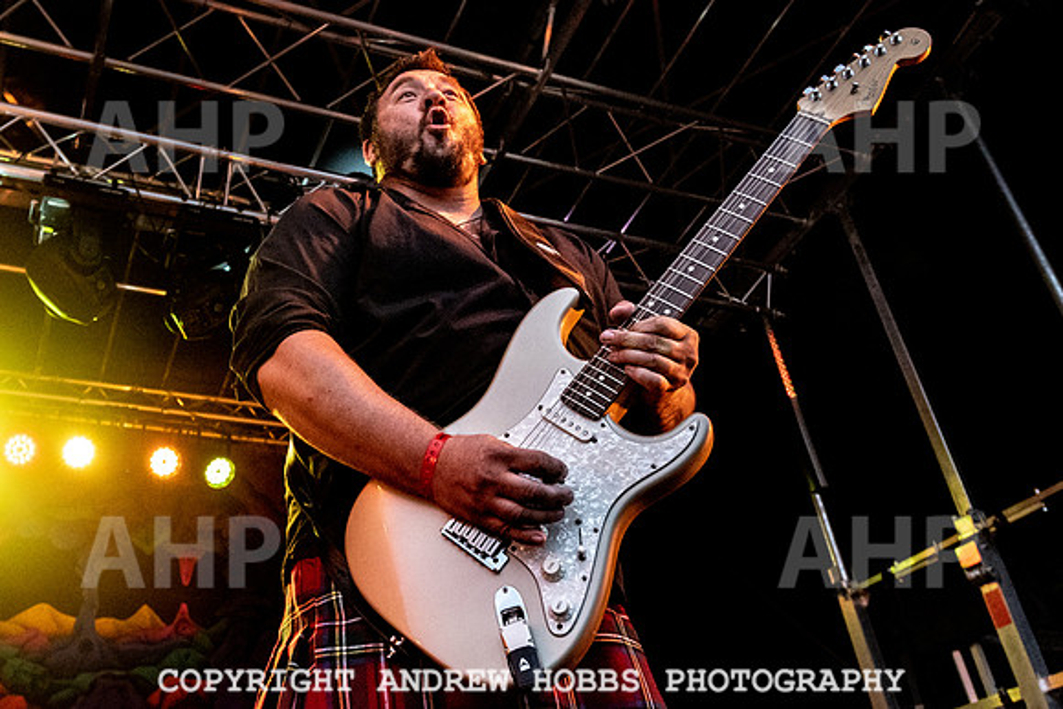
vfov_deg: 36.8
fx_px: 1066
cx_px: 390
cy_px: 375
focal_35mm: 36
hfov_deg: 52.4
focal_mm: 24
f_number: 5.6
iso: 8000
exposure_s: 1/1000
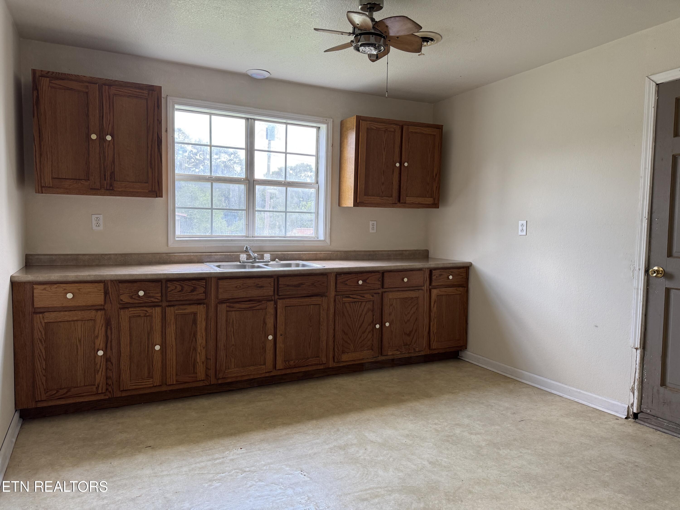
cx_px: 340
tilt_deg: -4.5
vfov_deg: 56.8
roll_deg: -1.3
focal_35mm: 24
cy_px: 255
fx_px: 471
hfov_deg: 71.6
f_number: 1.78
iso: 125
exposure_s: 1/121
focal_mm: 6.76
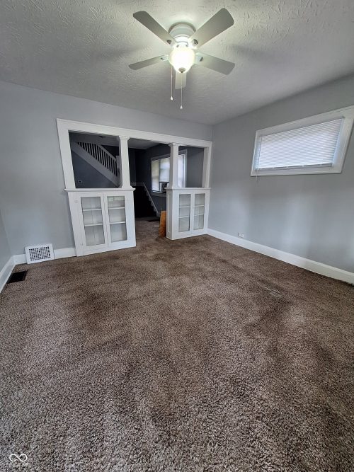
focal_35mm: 13
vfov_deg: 106.2
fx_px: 177
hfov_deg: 89.9
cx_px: 177
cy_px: 236
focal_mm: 1.74
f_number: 2.2
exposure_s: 1/40
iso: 125
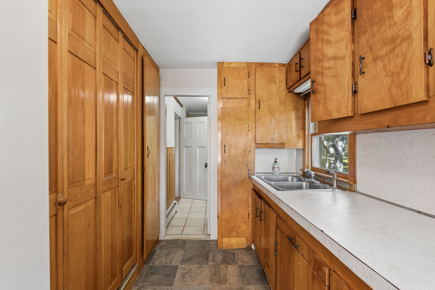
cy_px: 145
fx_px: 193
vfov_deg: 73.8
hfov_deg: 96.7
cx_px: 218
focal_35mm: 16
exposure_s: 1/5
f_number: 7.1
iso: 320
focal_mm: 16
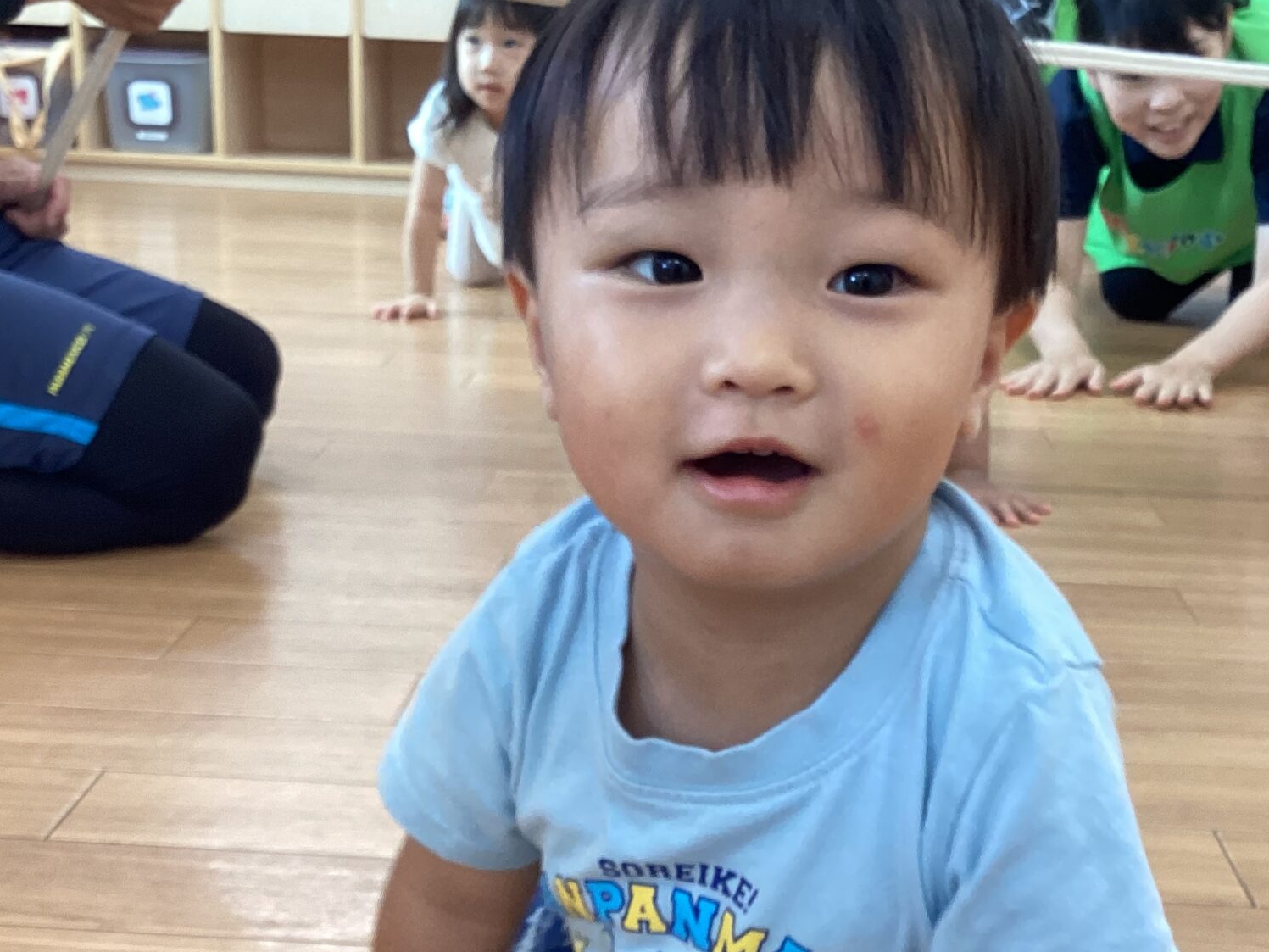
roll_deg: -1.4
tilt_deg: -21.3
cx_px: 625
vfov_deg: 27.1
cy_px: 721
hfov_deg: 36.2
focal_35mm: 53
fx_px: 1943
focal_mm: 3.3
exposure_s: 1/50
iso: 80
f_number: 2.4
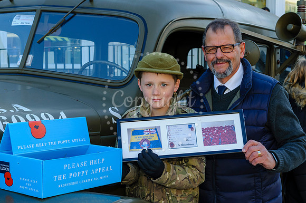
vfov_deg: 20.6
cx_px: 153
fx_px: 560
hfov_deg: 30.6
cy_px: 102
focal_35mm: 66
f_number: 6.7
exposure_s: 1/90
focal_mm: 44
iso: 200
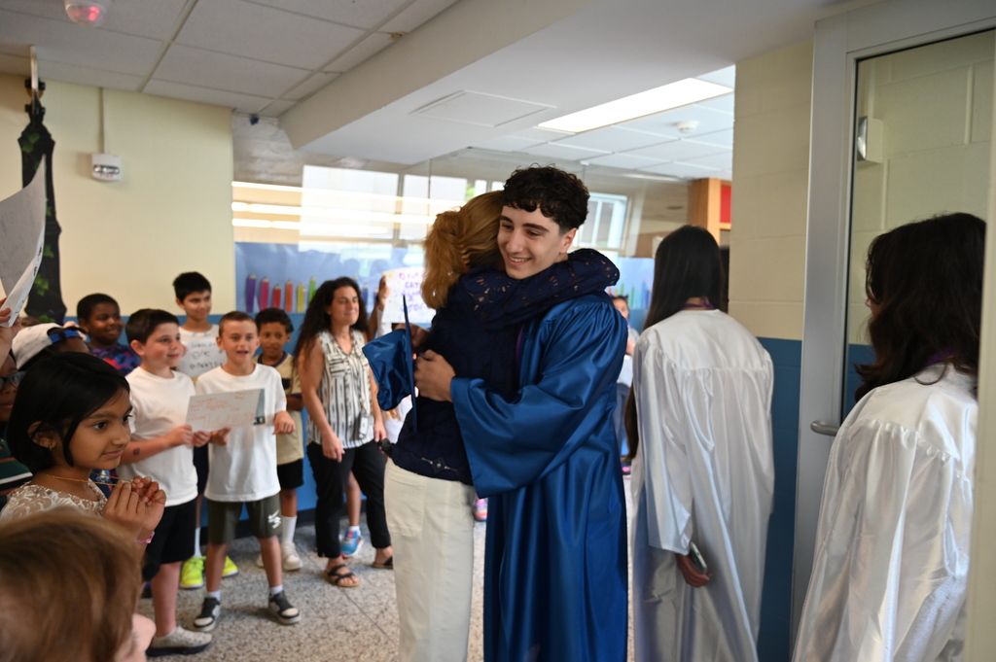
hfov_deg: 70.5
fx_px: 705
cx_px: 498
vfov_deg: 50.3
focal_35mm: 26
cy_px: 331
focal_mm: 25.5
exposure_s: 1/125
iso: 1600
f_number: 4
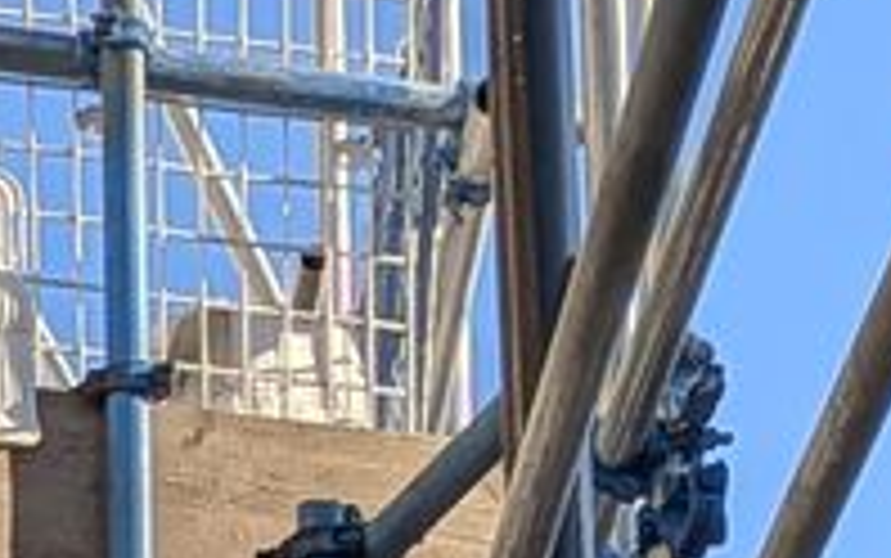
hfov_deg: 9.4
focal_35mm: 219
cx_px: -338
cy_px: 2329
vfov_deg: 5.2
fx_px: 5321
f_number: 1.7
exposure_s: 1/10000
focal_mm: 4.53
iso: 26
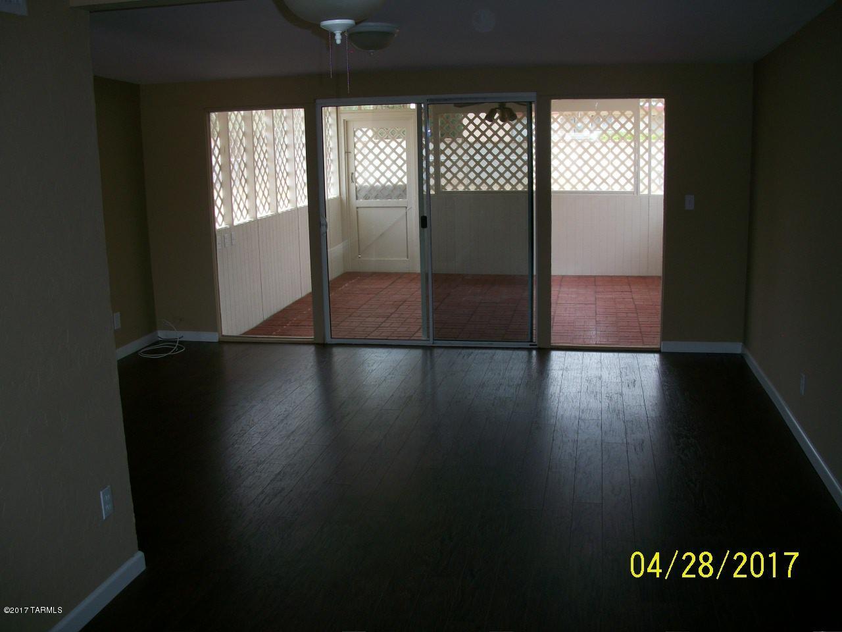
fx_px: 851
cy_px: 316
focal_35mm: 35
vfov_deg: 40.7
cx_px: 421
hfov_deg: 52.6
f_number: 3.1
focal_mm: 6.3
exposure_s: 1/80
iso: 80
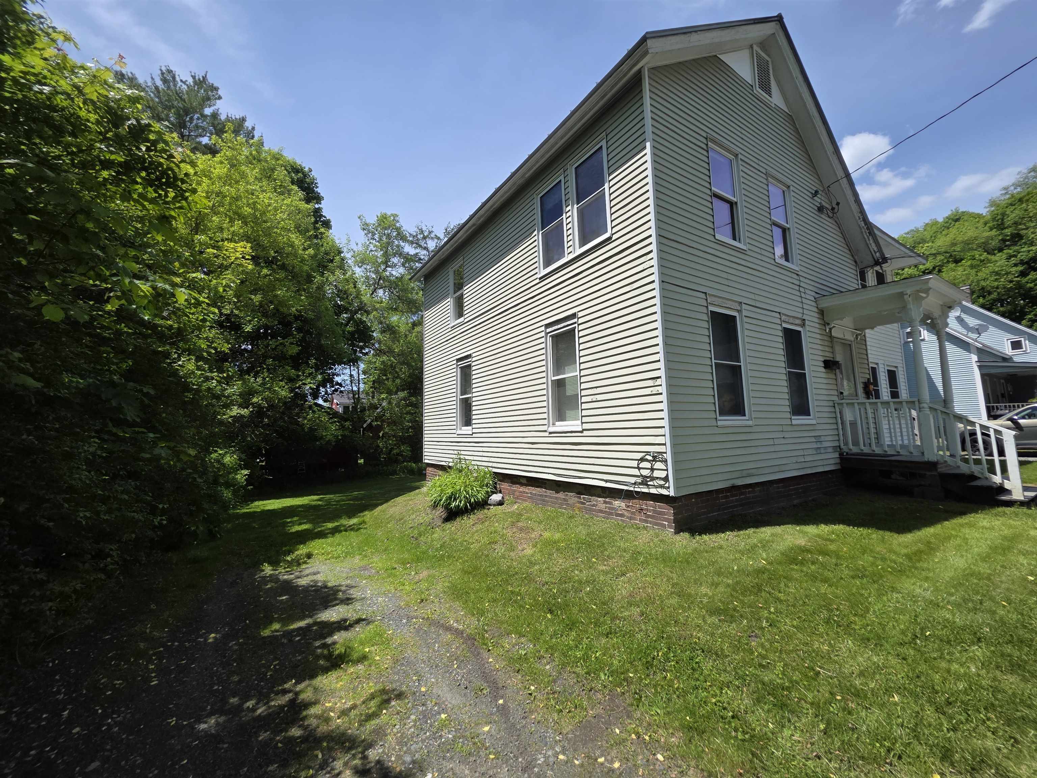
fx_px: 389
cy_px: 389
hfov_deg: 106.2
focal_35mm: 13
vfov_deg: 89.9
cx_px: 518
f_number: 1.9
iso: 40
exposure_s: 1/1714
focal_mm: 2.2
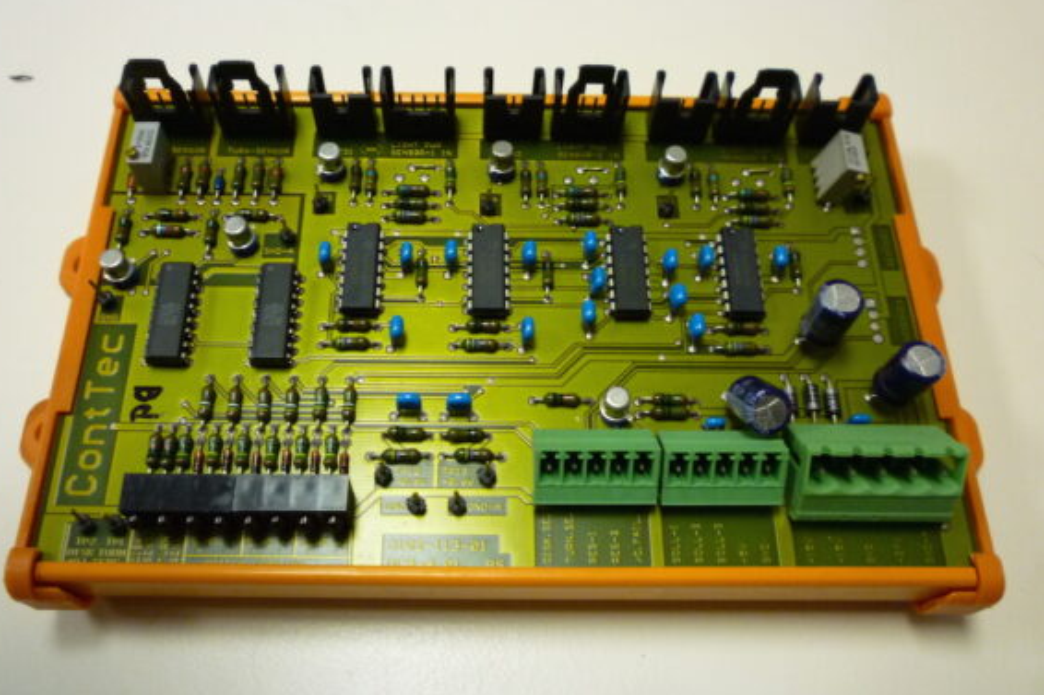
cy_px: 332
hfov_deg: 58.7
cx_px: 496
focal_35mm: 32
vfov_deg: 41.1
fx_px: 928
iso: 400
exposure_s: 1/20
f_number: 3.3
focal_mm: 5.2
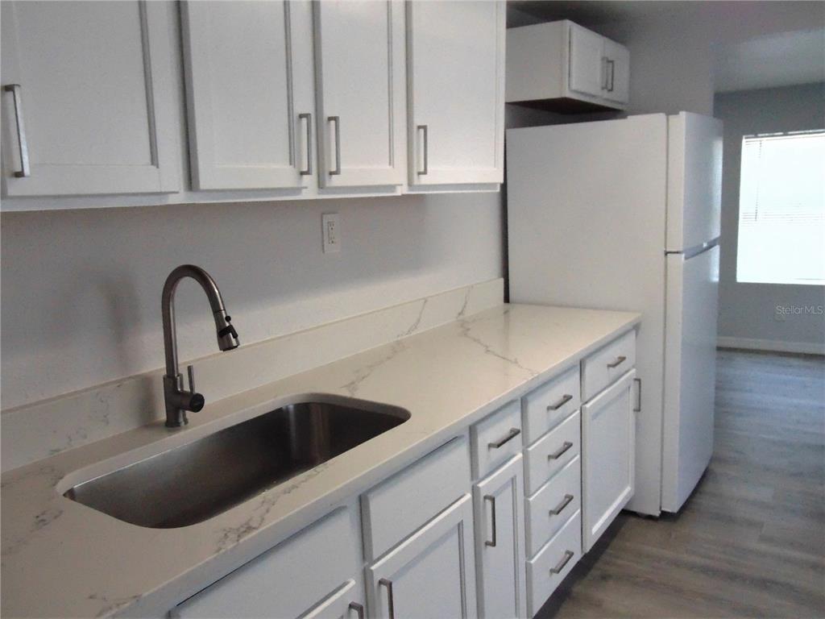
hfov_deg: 60.0
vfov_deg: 46.8
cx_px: 412
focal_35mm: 30
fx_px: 715
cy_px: 310
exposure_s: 1/60
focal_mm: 5.4
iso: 640
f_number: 8
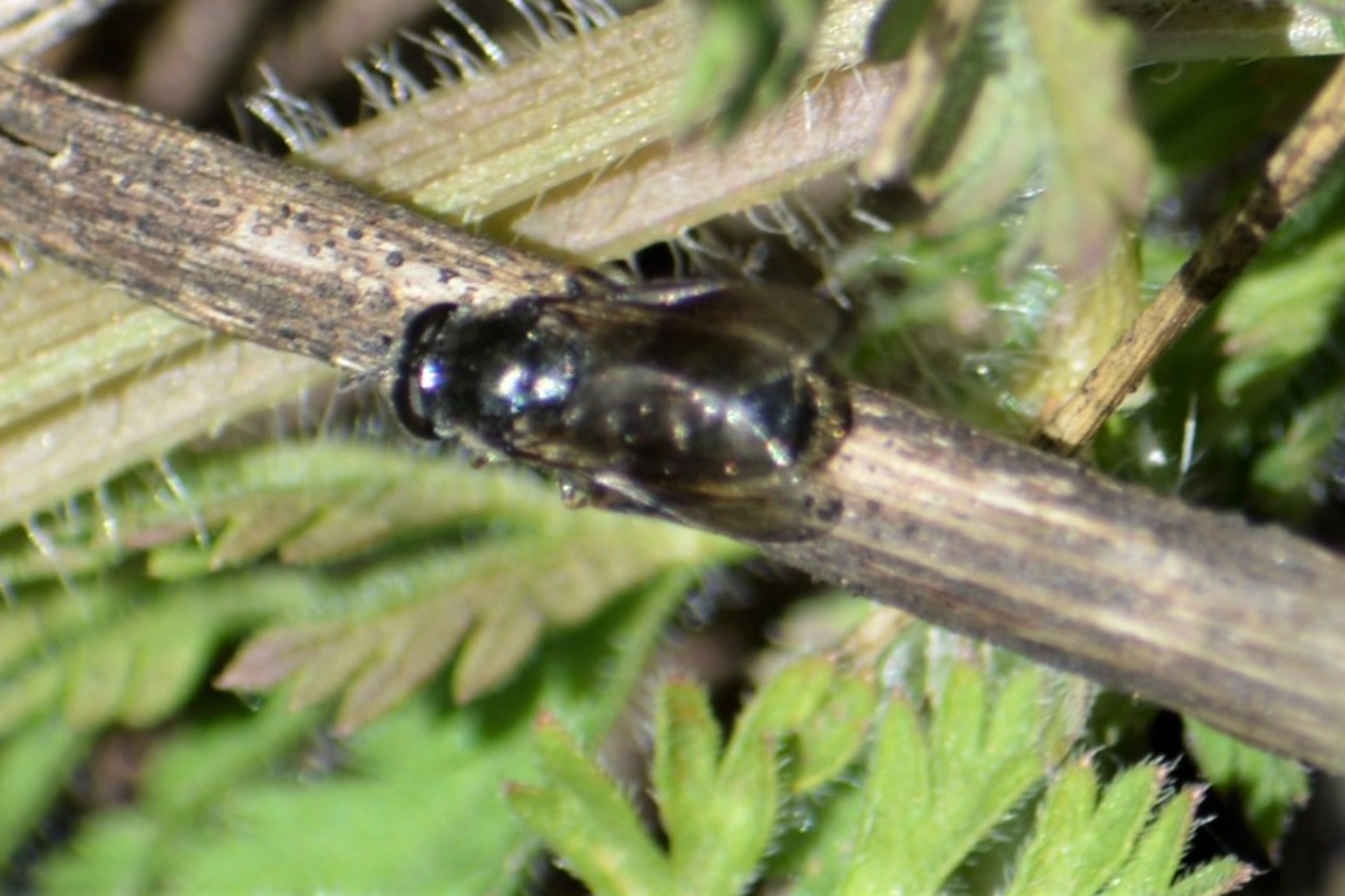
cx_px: 625
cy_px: 405
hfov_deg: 4.8
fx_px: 16064
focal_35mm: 430
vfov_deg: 3.2
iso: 100
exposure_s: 1/200
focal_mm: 260
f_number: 8
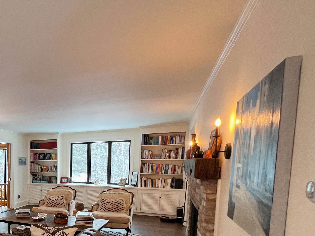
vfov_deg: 51.5
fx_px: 228
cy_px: 188
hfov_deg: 58.9
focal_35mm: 25
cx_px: 30
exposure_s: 1/60
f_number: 1.8
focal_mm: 1.57
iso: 200
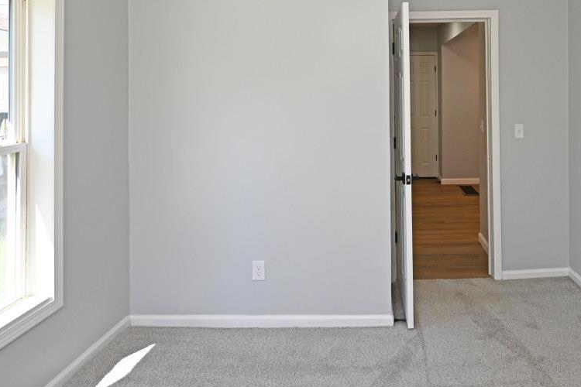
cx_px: 387
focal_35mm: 28
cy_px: 84
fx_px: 452
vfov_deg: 44.4
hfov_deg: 63.8
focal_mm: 14
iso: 200
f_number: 5.6
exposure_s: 1/100
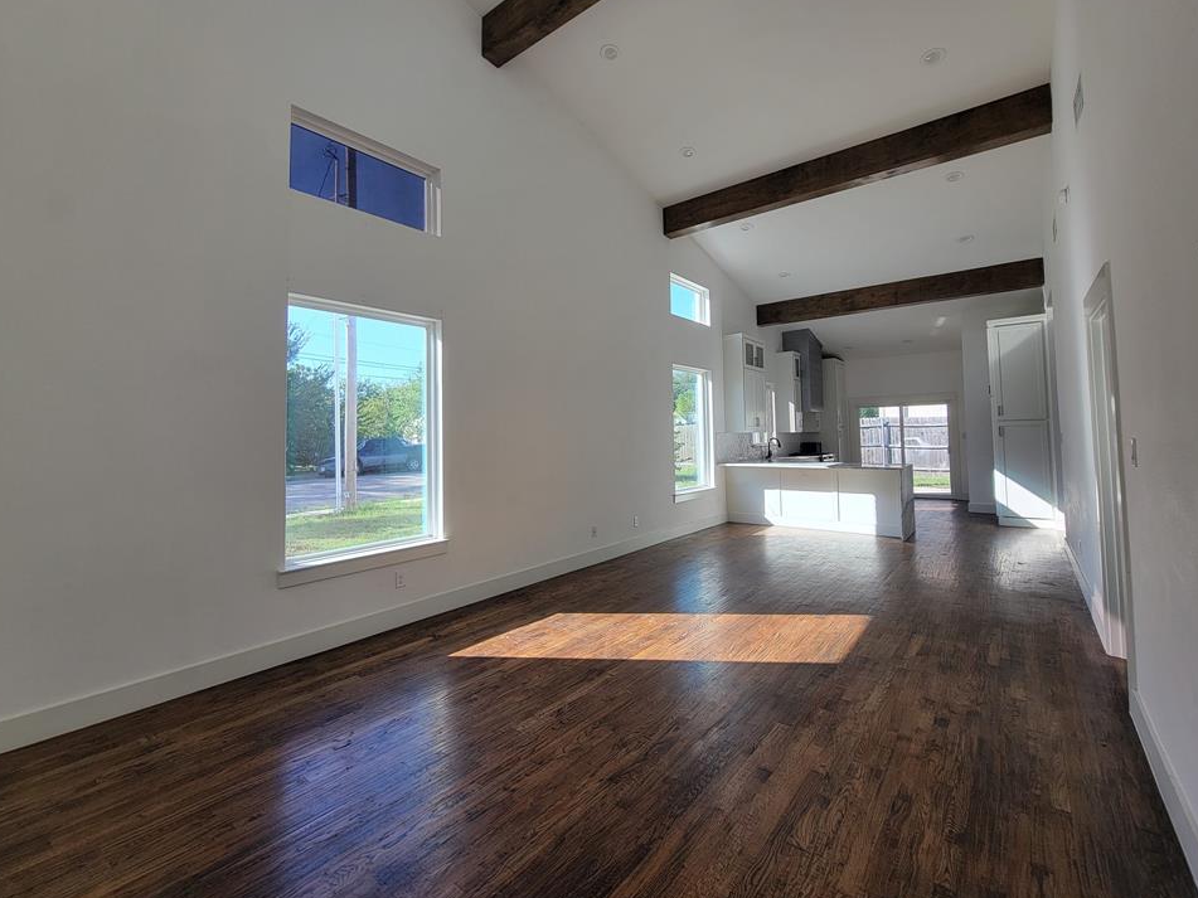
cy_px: 431
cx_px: 587
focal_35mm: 14
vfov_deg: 85.6
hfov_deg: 102.1
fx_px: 484
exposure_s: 1/139
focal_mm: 2.2
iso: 50
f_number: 2.2
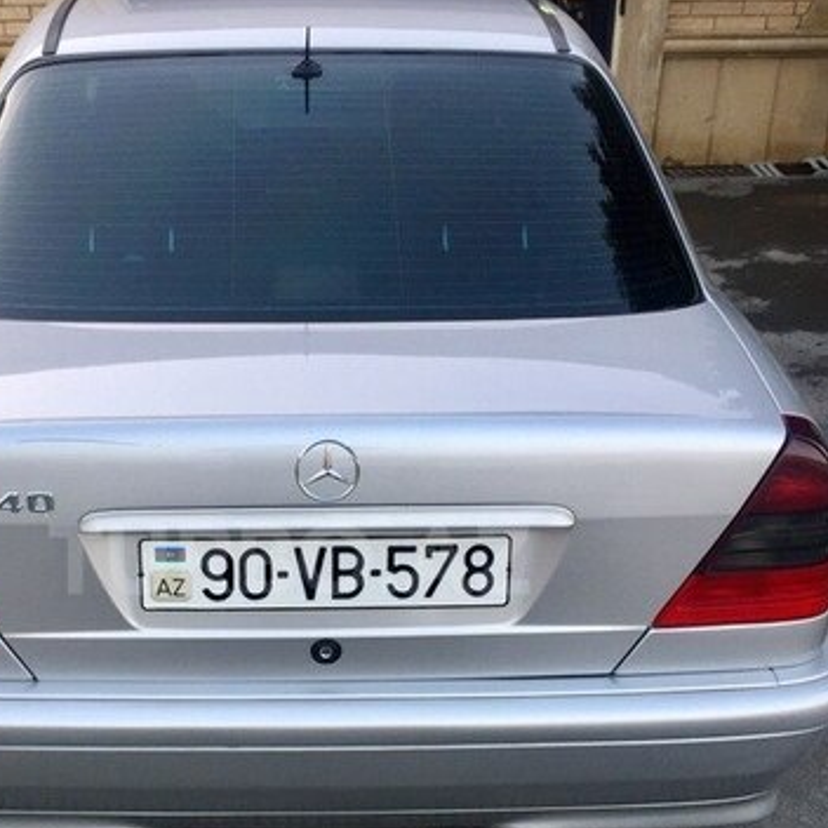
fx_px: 1299
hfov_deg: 35.1
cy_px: 559
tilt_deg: -27.3
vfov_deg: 35.0
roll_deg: +0.3
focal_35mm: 48
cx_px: 289
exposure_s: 1/50
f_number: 2.2
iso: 40
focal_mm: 4.15
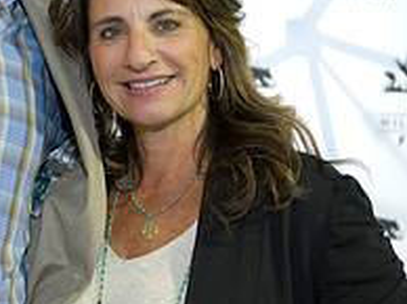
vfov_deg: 10.7
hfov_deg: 14.2
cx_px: 48
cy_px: 82
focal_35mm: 138
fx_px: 1621
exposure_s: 1/80
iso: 3200
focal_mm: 48
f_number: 2.8
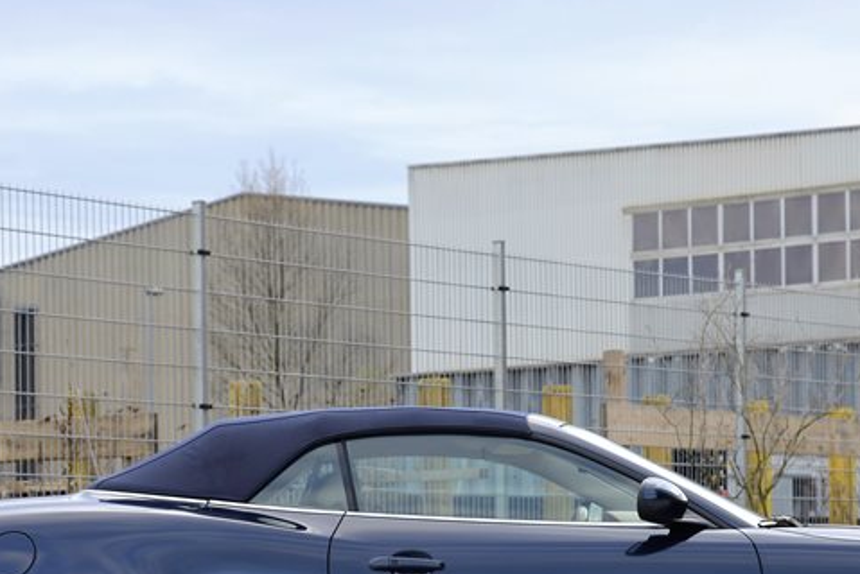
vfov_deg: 11.0
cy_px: 526
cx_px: 526
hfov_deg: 16.5
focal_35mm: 124
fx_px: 2964
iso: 200
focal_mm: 62
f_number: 5.6
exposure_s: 1/125
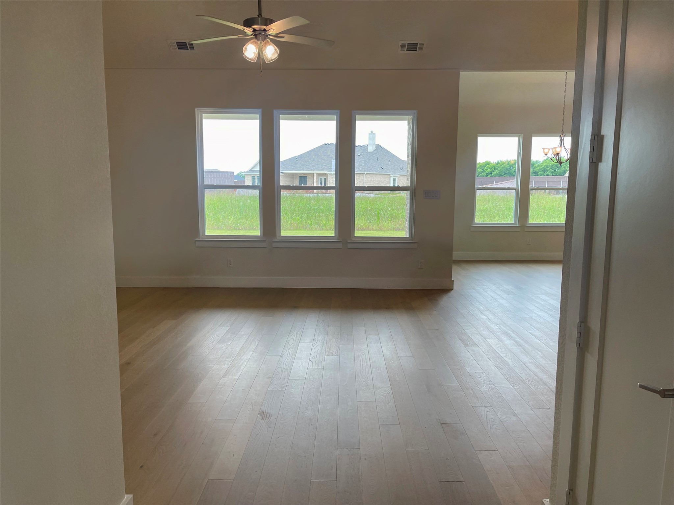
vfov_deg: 54.9
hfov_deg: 69.4
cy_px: 252
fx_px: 487
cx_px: 337
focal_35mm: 25
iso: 32
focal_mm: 5.1
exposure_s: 1/171
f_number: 1.6
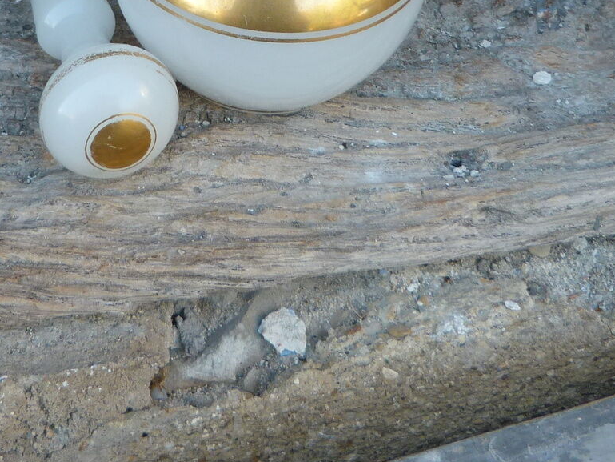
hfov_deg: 29.7
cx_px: 222
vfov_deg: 21.2
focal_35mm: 65
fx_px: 1155
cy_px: -76
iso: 80
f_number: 2.8
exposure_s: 1/80
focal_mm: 4.5
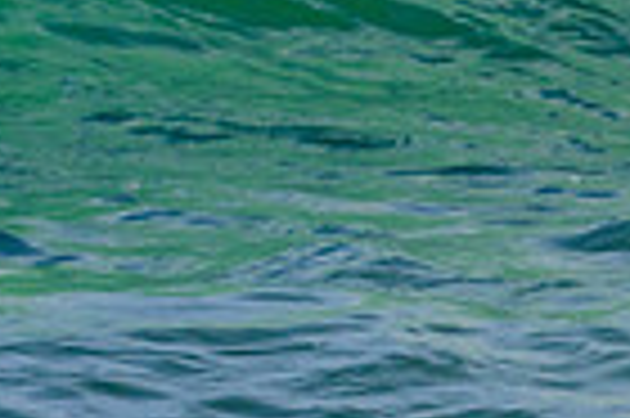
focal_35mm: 3320
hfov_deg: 0.6
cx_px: -567
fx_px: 58032
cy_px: -420
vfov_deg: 0.4
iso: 1800
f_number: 11
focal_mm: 800
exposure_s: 1/2000
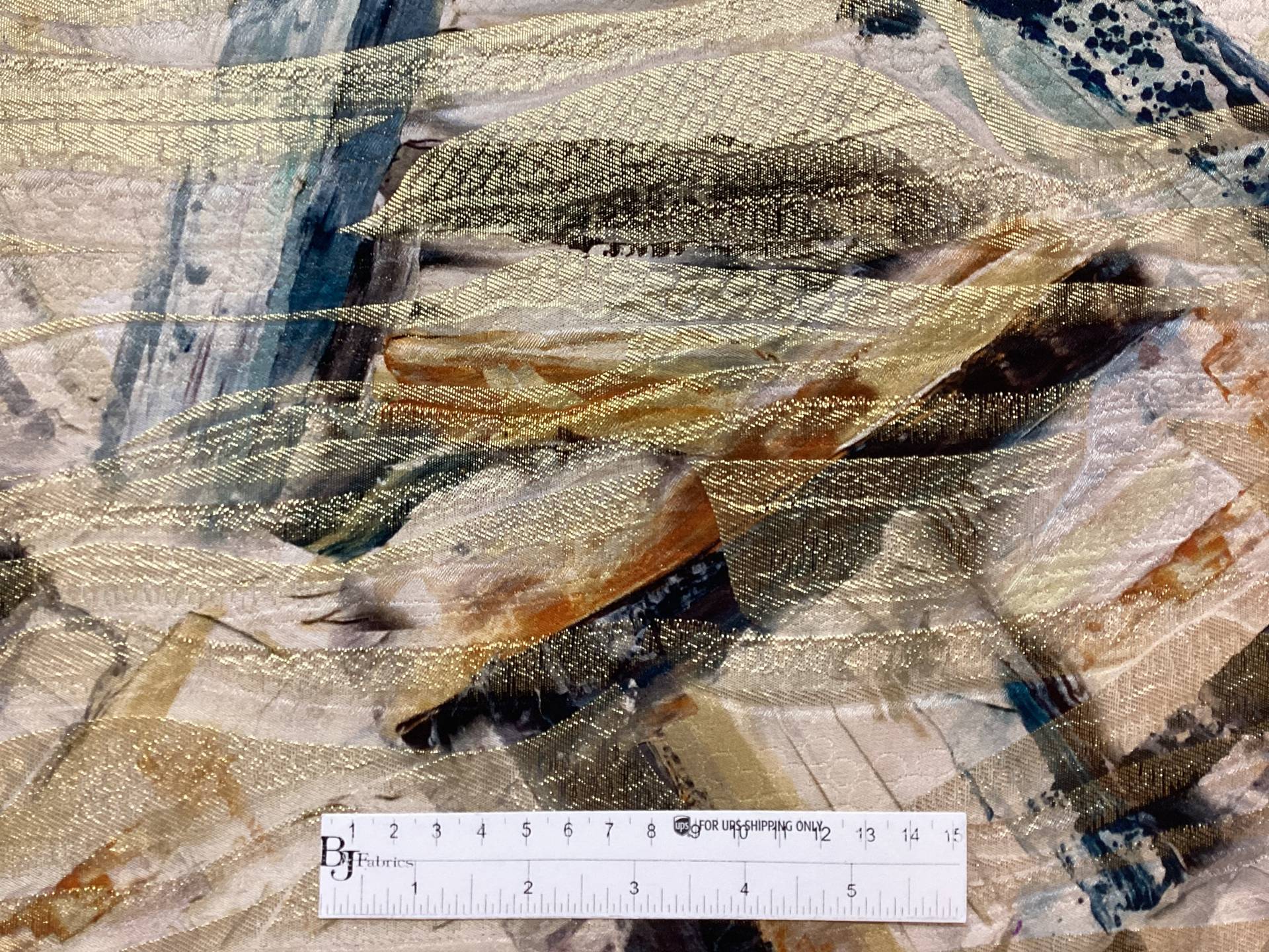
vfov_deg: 45.4
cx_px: 634
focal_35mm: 31
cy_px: 476
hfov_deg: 58.4
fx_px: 1136
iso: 100
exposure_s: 1/60
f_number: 2.4
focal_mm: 3.3
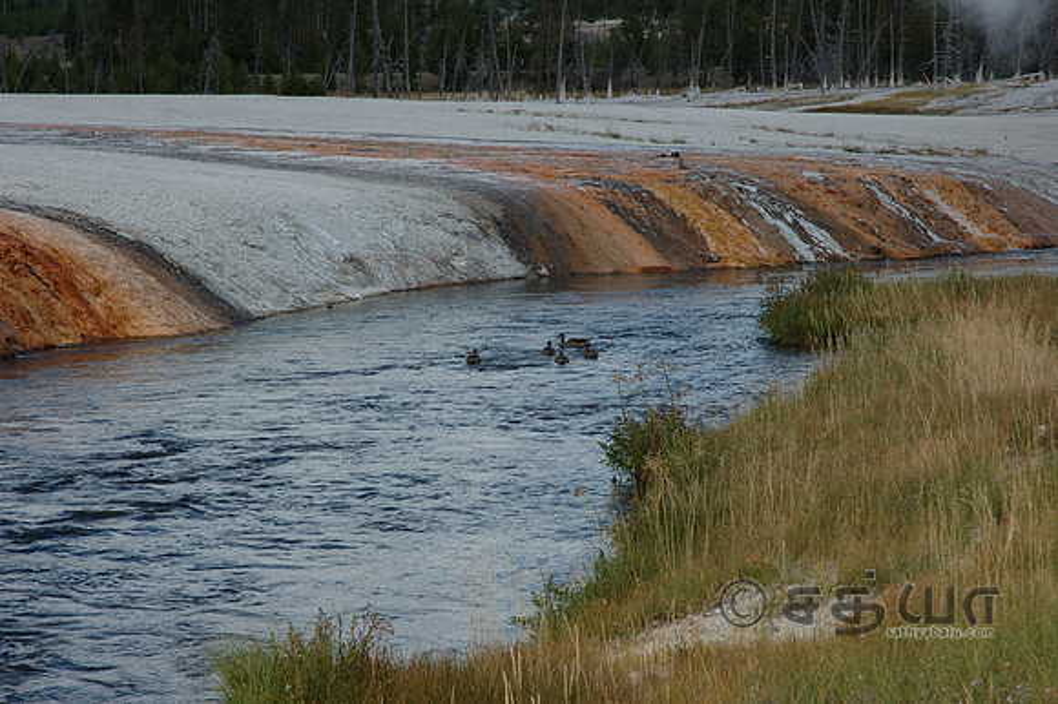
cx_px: 529
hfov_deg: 19.5
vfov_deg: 13.0
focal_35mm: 105
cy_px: 352
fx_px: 3084
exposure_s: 1/320
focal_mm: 70
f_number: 9
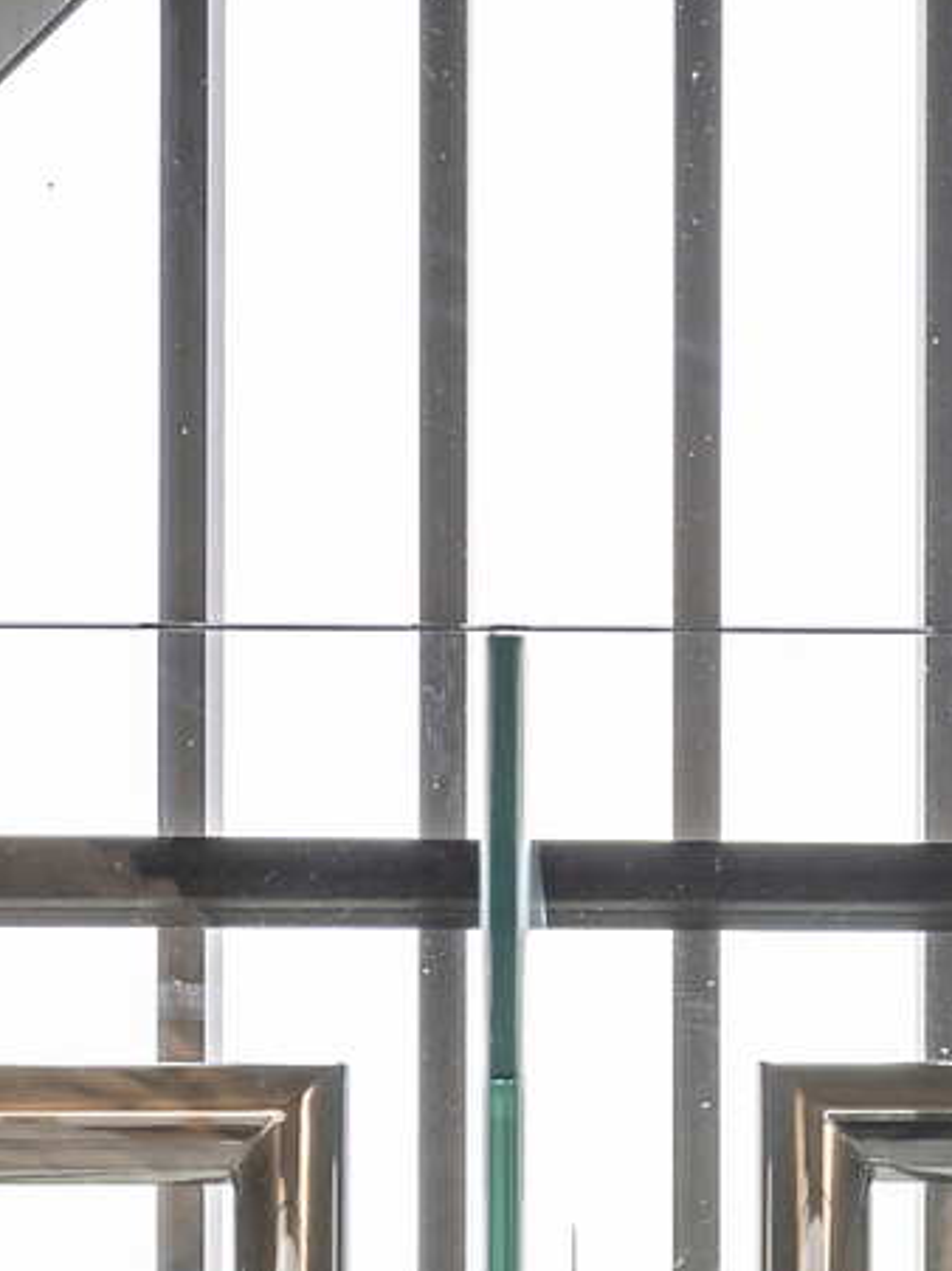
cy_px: 2069
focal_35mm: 96
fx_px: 3522
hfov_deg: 15.4
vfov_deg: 17.7
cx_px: 468
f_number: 6.3
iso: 250
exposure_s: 1/60
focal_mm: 15
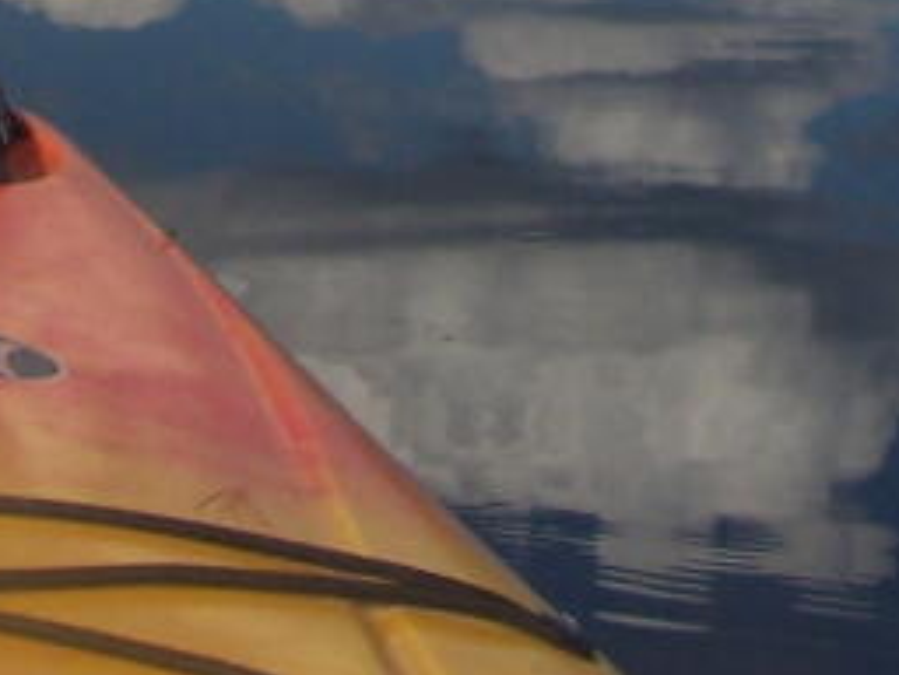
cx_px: 306
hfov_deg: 13.0
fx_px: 3948
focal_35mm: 152
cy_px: -671
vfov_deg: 9.2
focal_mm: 6.3
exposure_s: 1/1000
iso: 80
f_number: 5.6
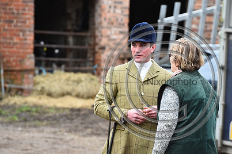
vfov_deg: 4.8
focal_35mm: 288
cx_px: 155
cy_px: 74
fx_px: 1854
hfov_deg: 7.2
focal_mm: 200
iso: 1600
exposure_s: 1/500
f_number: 5.6
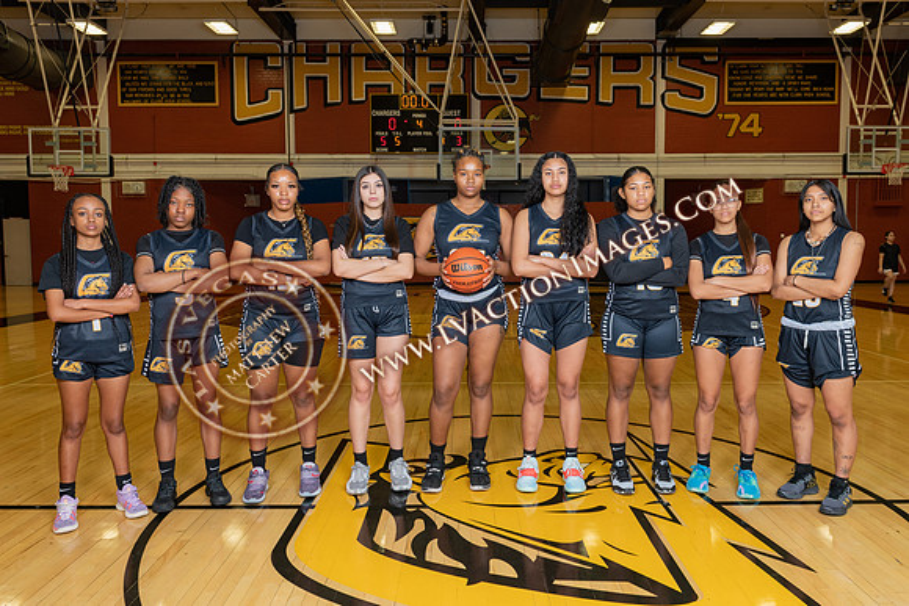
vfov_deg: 47.9
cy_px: 293
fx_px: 683
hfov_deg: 67.3
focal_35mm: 27
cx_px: 467
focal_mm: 24
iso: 250
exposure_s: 1/50
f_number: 7.1
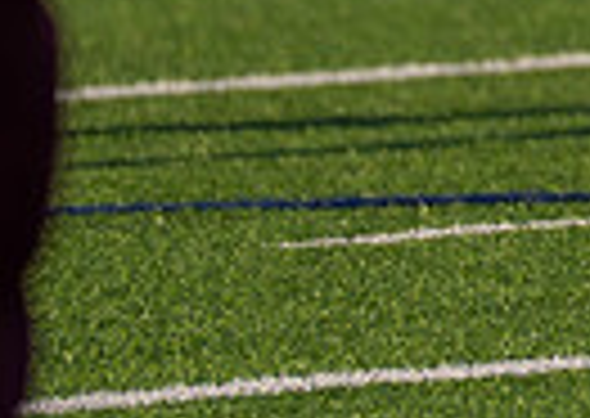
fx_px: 23160
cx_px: 1147
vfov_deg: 1.0
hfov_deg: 1.5
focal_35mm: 1385
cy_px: -438
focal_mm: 200
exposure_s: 1/2500
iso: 100
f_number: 2.8
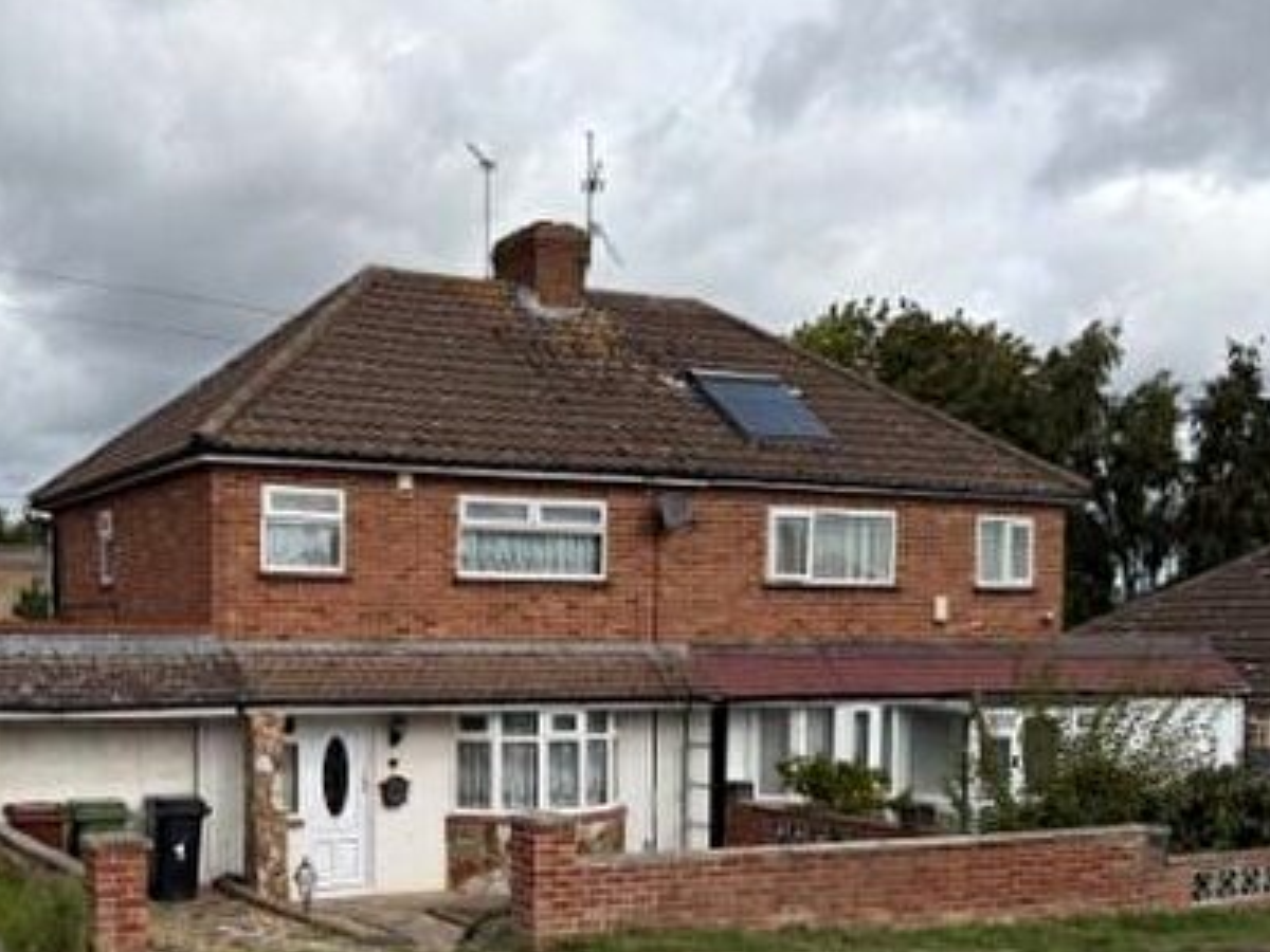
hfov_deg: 43.5
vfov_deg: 33.8
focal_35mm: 42
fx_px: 1541
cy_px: 697
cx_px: 330
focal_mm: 6.76
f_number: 1.78
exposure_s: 1/5319
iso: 80
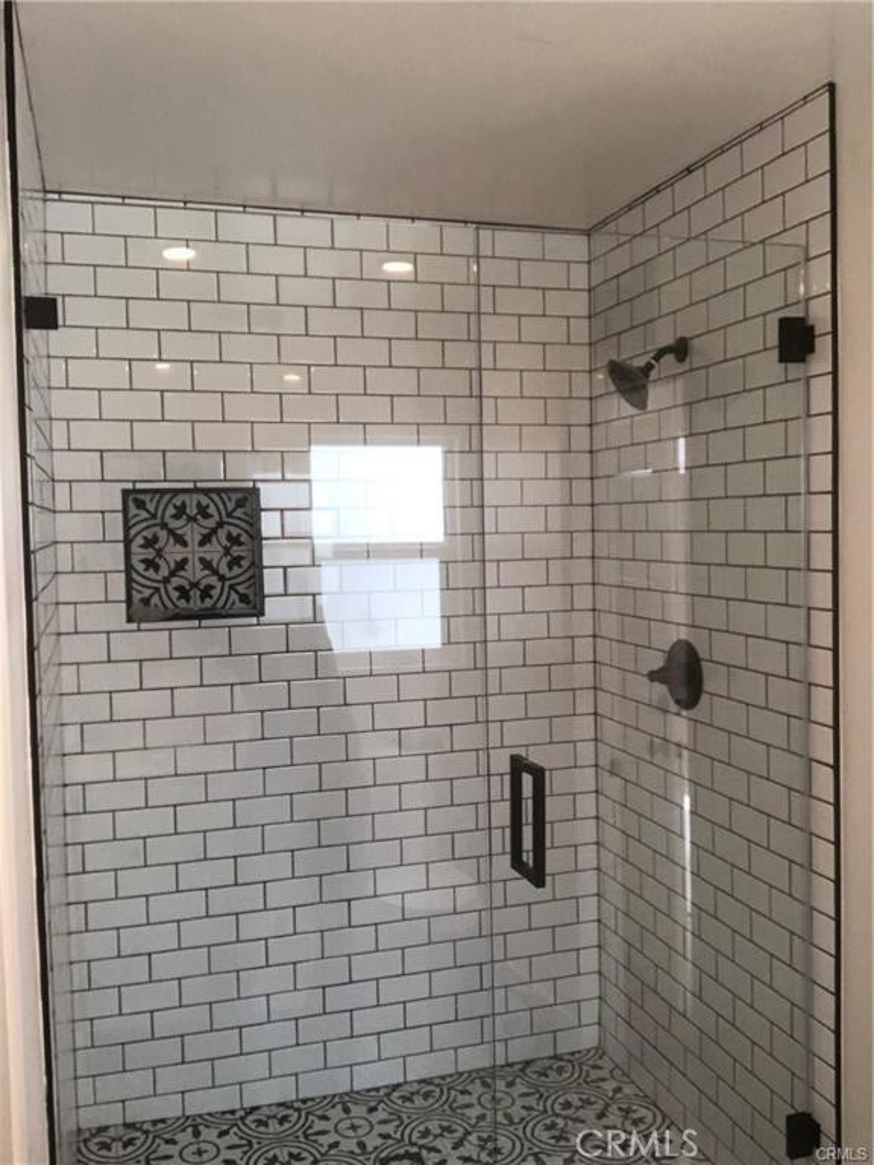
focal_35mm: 32
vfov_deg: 56.8
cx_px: 437
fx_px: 1077
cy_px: 582
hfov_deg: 44.2
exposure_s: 1/120
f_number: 2.2
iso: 125
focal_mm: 2.87
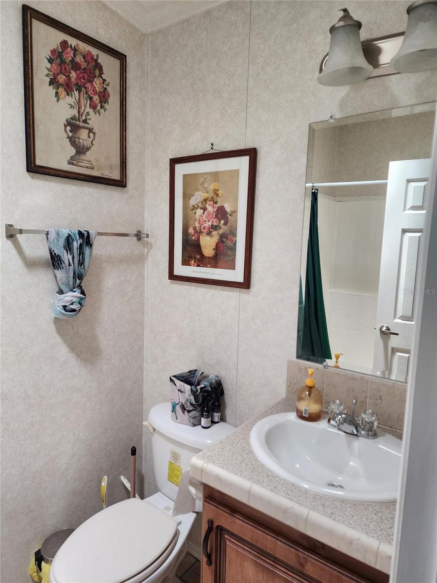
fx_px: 387
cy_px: 292
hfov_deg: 58.9
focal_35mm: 23
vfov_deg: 73.9
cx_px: 218
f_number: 1.8
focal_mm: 6.4
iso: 250
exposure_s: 1/120
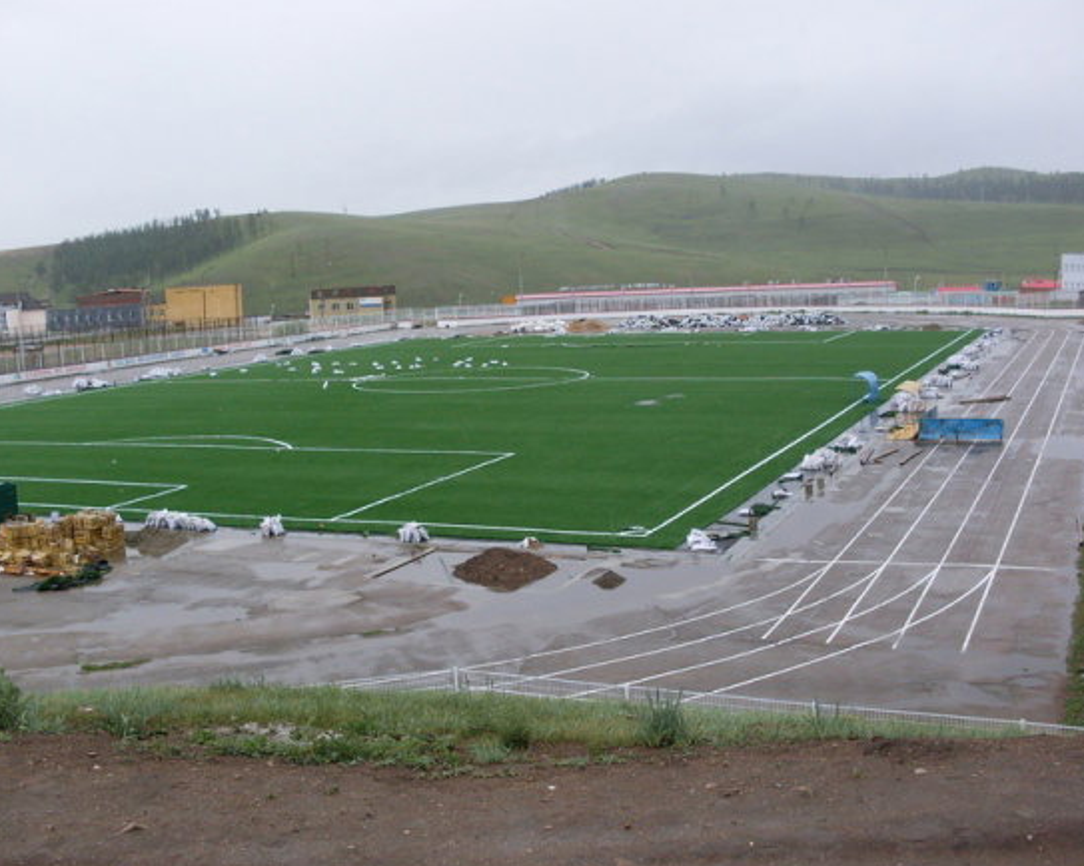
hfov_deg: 44.8
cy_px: 429
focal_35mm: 41
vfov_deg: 36.5
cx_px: 515
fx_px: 1315
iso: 80
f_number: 2.8
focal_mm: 6.3
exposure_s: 1/250
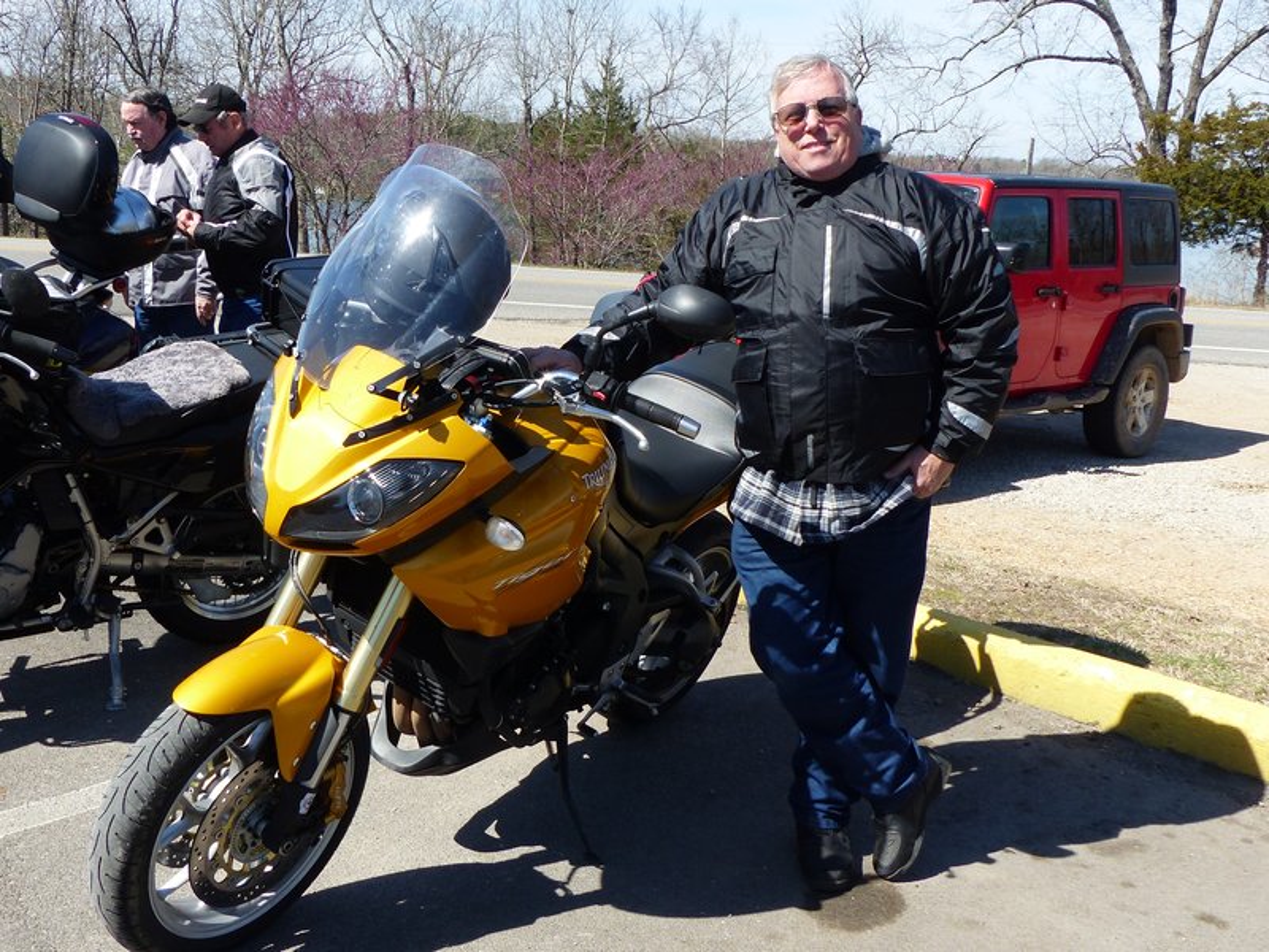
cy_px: 476
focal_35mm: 31
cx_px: 634
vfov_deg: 45.4
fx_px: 1136
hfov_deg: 58.4
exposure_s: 1/640
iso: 100
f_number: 4
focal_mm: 5.6
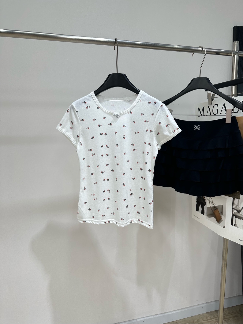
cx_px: 122
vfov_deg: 71.6
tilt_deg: -8.8
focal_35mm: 24
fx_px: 225
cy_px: 162
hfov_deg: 56.8
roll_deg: +0.3
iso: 80
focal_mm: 6.86
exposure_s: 1/265
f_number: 1.78
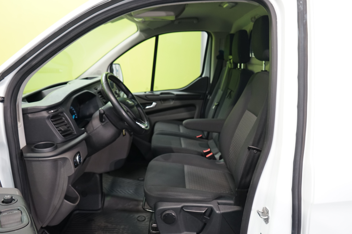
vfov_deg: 42.3
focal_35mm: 31
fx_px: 303
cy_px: 117
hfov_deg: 60.3
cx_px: 176
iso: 1250
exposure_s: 1/30
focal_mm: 31
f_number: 5.6
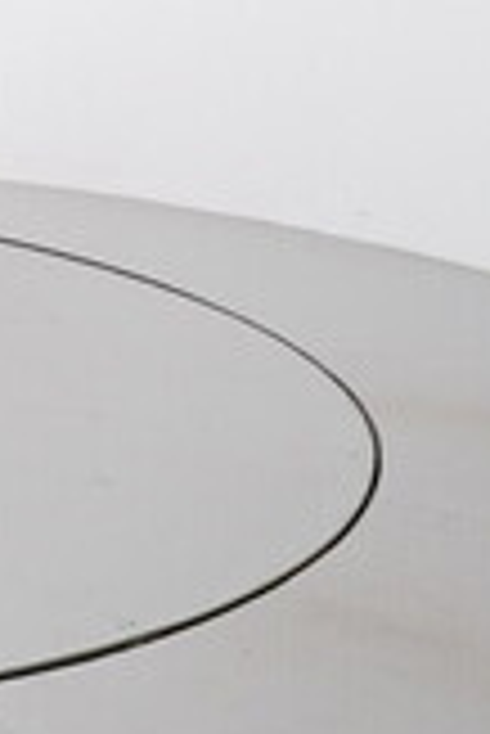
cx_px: -587
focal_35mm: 76
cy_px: 142
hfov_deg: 14.1
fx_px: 1542
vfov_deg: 26.2
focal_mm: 15
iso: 200
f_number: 5
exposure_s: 1/80
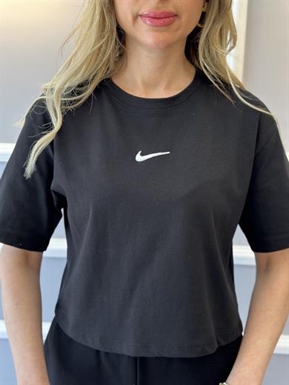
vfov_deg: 39.7
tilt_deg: -9.8
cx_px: 144
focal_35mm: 48
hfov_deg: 30.3
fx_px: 534
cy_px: 192
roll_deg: -2.7
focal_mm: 6.86
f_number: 1.78
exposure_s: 1/100
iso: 80
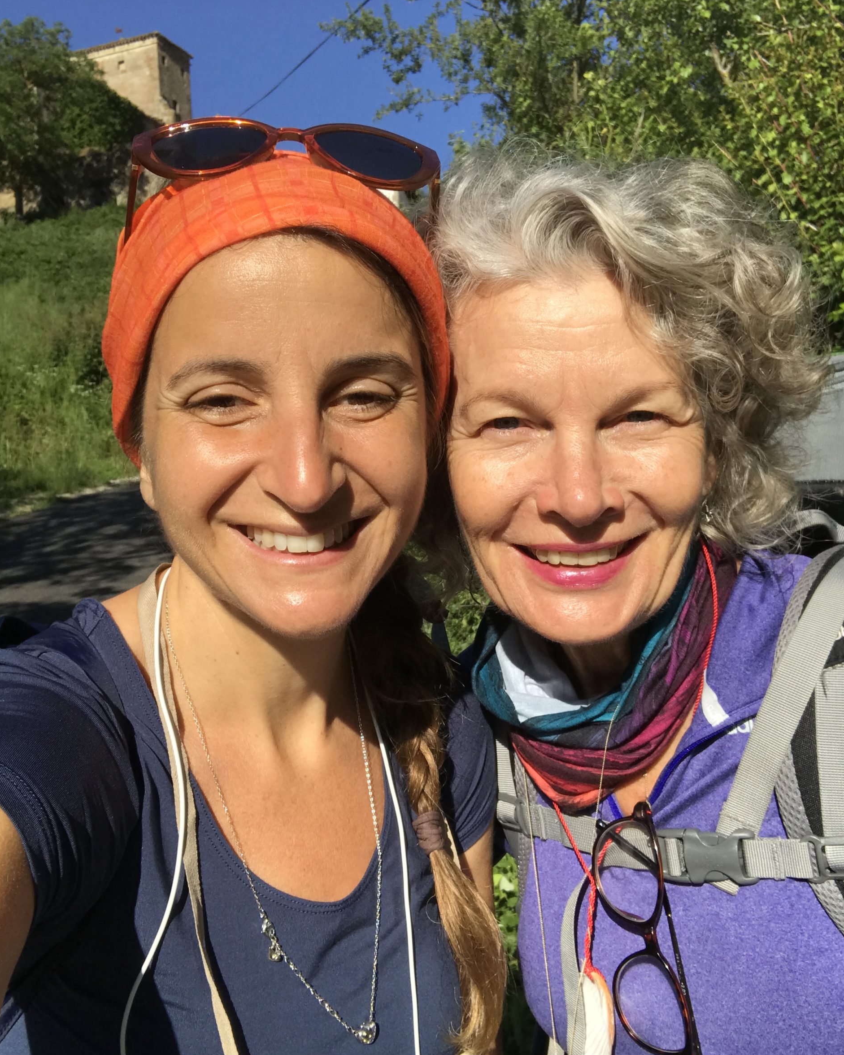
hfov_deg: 43.4
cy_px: 515
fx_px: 1062
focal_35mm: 34
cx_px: 415
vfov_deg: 52.8
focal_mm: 2.87
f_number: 2.2
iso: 25
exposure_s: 1/1724
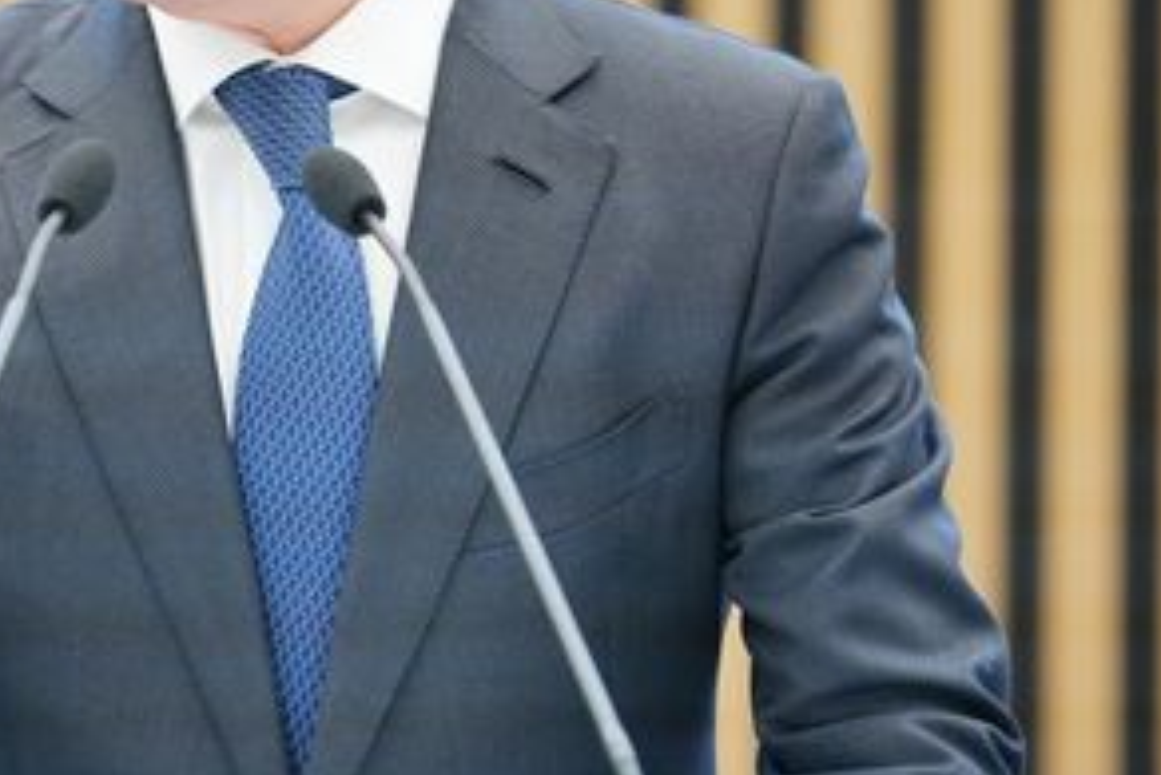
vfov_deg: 2.9
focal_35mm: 478
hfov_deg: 4.3
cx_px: 70
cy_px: 183
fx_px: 15422
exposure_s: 1/320
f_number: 2.8
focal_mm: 200
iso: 3200
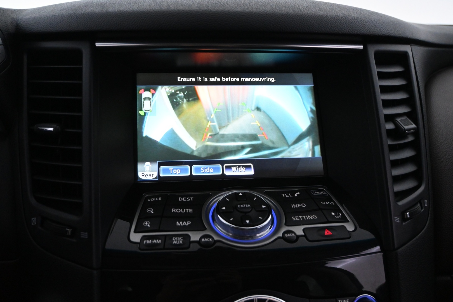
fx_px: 425
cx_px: 226
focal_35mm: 34
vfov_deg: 39.1
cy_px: 151
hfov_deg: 56.1
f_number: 4
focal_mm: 22.5
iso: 3200
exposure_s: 1/80
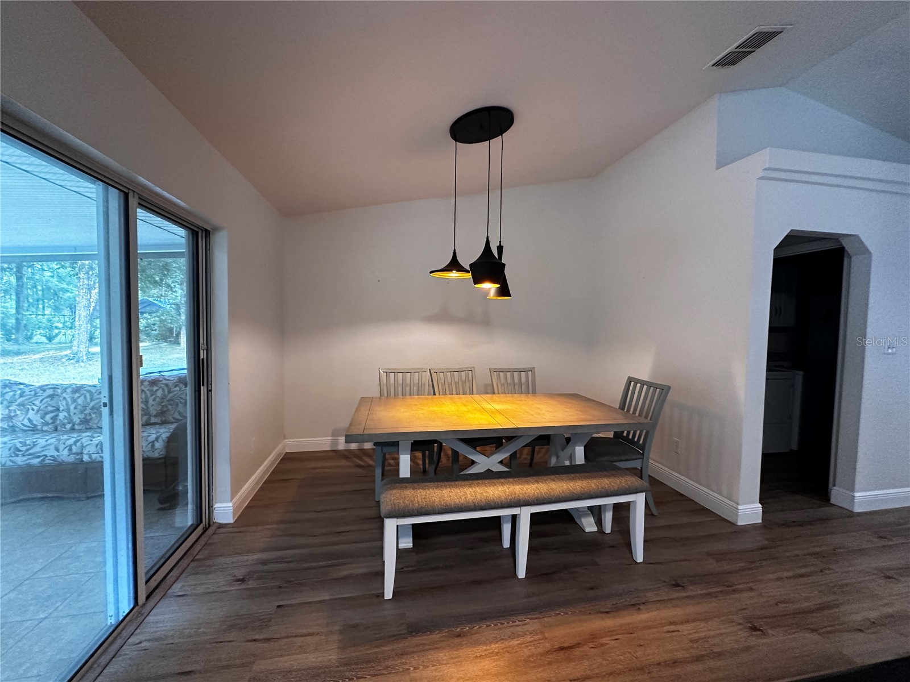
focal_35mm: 14
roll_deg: -1.4
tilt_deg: -3.2
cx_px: 455
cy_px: 341
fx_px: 368
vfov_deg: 85.7
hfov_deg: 102.1
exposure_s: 1/60
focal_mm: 2.22
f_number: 2.2
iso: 400
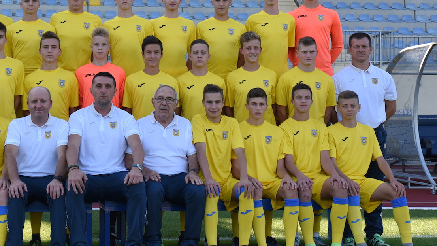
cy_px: 73
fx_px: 834
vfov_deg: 16.7
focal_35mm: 72
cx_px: 99
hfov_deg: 28.8
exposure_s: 1/200
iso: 320
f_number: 7.1
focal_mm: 38
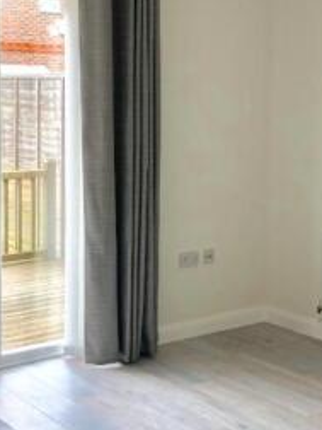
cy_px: 177
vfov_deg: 28.9
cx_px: 135
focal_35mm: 67
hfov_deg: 21.9
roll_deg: -0.5
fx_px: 831
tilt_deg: -5.7
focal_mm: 3.99
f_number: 1.8
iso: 125
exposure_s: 1/100
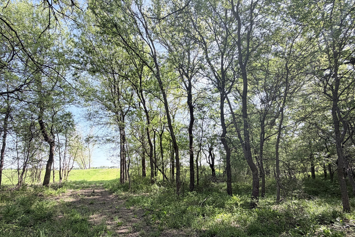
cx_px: 168
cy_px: 146
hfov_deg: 89.9
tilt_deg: +9.5
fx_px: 177
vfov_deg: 66.5
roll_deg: +1.5
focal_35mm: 18
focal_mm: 2.22
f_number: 2.2
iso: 50
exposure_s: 1/408
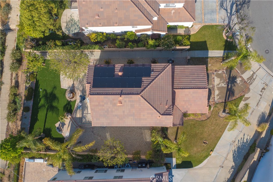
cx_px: 136
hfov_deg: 65.5
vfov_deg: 46.4
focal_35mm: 28
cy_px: 91
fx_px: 212
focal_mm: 10.26
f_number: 5
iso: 100
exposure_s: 1/240
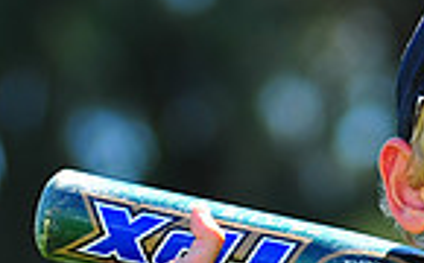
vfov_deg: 1.8
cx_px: 585
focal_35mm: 735
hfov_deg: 2.9
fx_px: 8477
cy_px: 354
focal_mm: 180
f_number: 5
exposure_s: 1/320
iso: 200
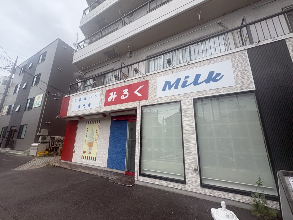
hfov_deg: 102.1
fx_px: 119
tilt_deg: +15.3
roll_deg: +0.8
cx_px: 146
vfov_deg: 85.7
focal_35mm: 14
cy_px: 110
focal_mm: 2.22
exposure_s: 1/1395
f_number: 2.2
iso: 50
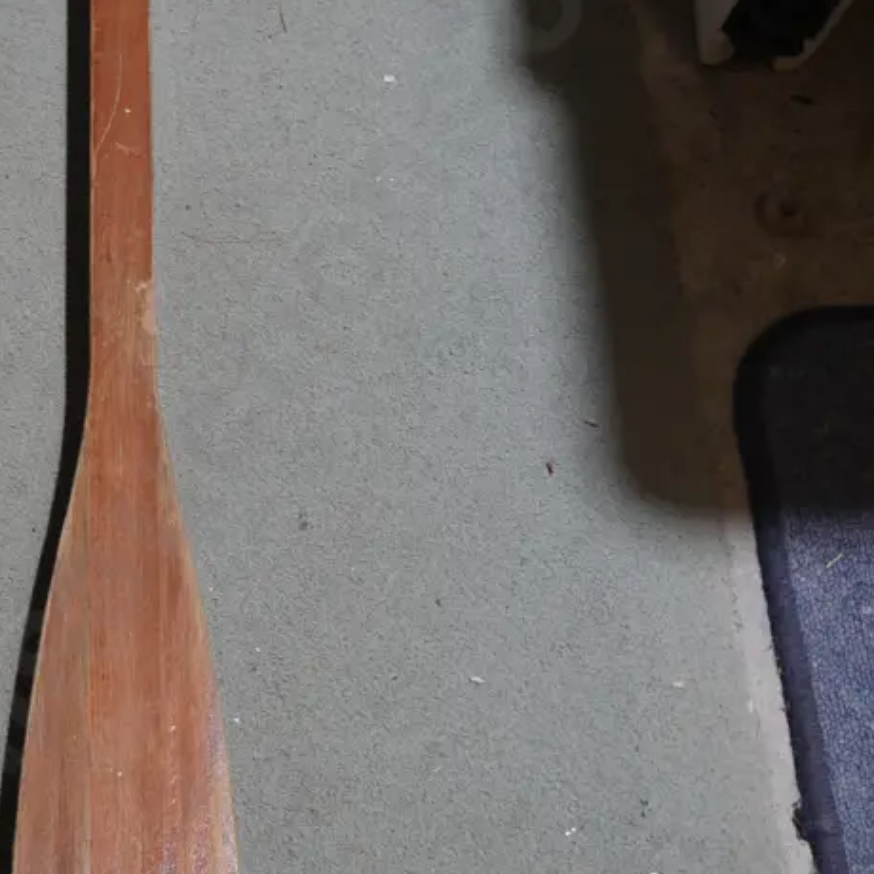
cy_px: 492
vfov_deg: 27.3
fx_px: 1800
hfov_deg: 26.8
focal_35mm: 63
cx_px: 170
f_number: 3.6
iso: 320
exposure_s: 1/60
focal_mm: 16
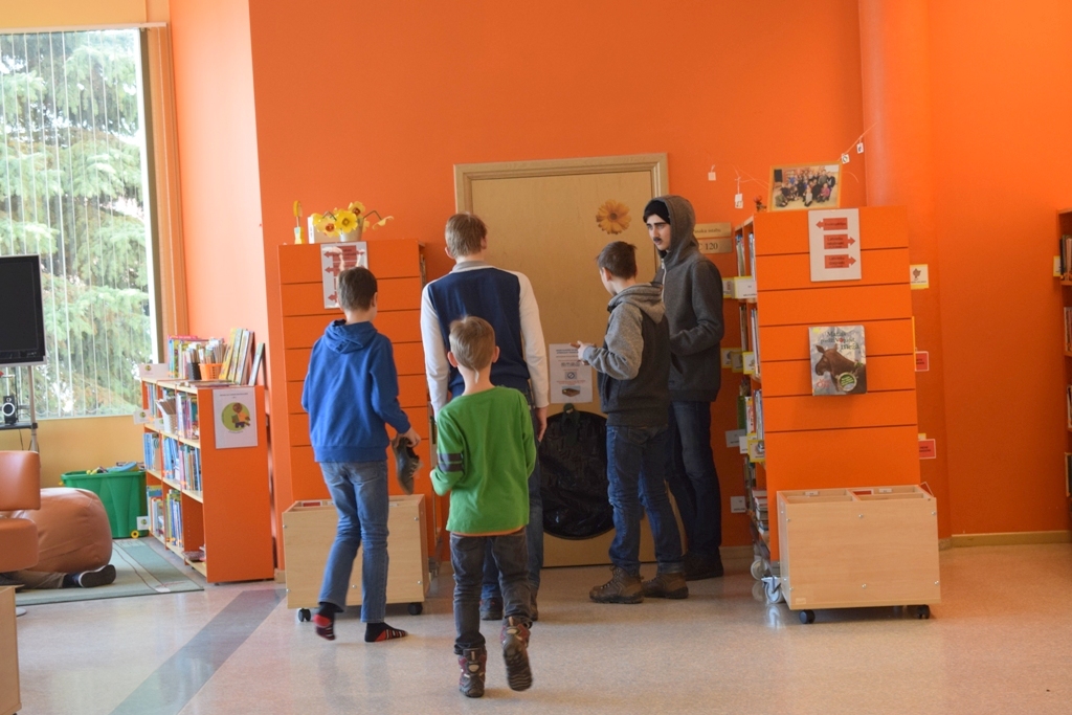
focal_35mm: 82
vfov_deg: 16.6
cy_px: 358
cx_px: 536
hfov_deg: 24.6
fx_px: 2457
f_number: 5.6
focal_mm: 55
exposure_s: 1/60
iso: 900
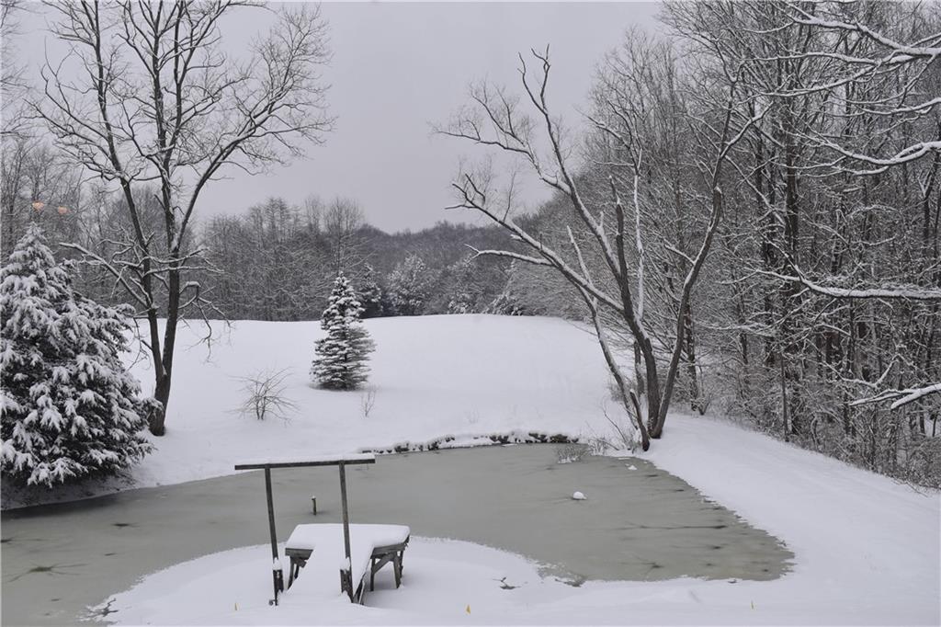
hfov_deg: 47.9
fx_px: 1058
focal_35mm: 40
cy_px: 314
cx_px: 470
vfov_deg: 33.0
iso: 400
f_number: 6.3
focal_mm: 27
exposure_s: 1/160
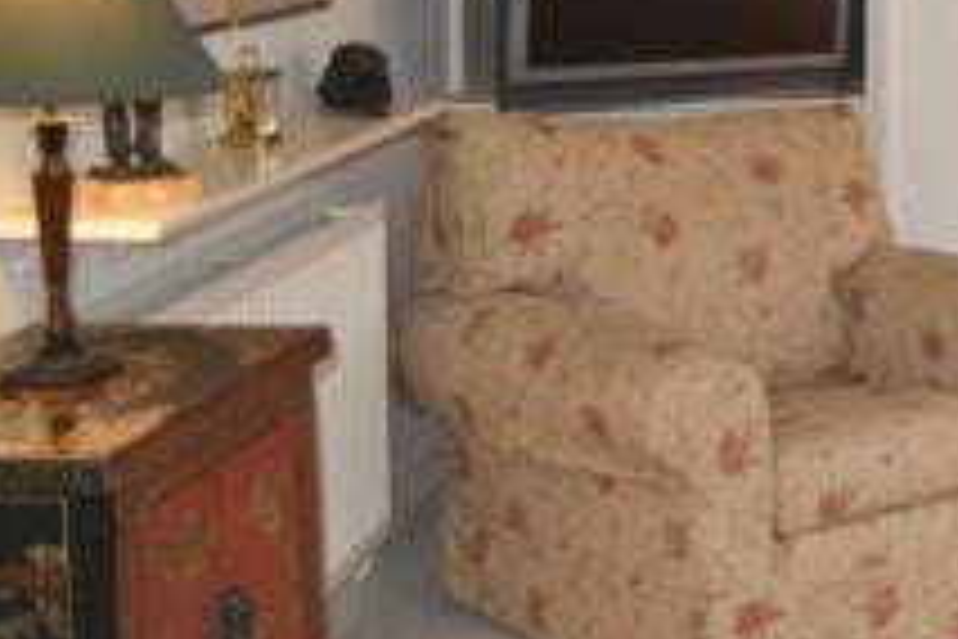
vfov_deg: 16.2
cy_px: 16
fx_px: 2209
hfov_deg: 20.7
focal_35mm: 83
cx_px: 1459
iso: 900
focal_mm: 18
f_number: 3.5
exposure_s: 1/60
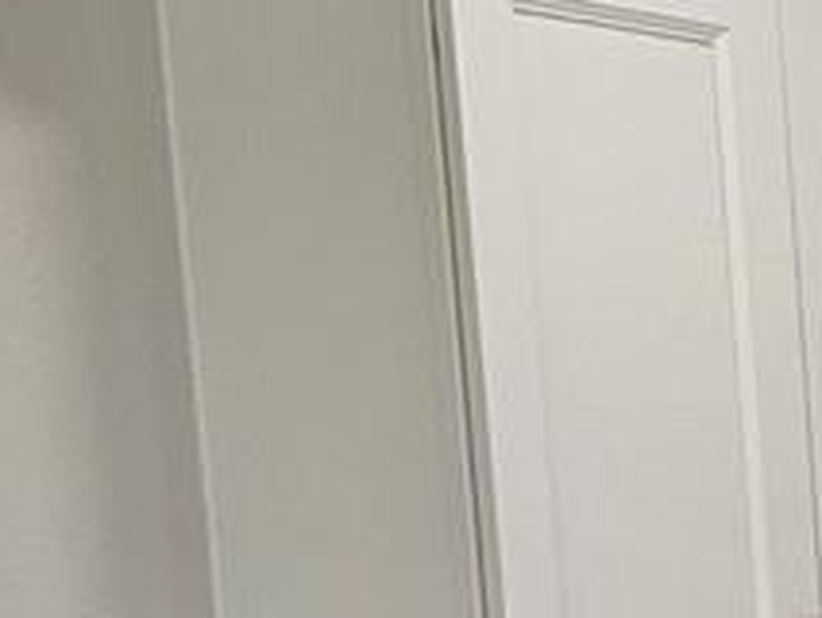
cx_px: 2150
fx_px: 4110
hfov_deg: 9.7
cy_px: 1390
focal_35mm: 173
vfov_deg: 8.0
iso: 125
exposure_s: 1/120
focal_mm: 6.3
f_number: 1.7
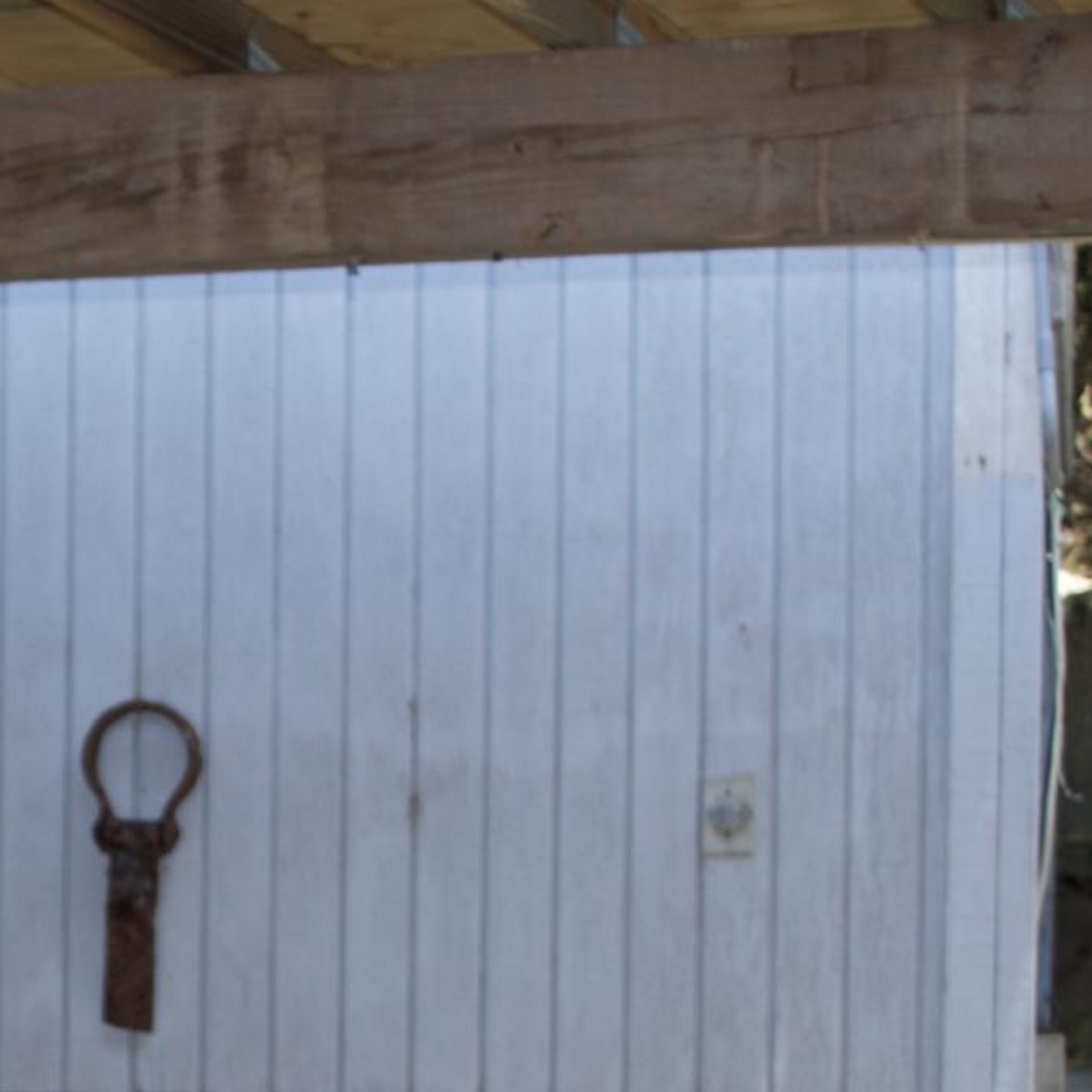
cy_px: 1181
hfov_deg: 13.9
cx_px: -162
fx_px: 4354
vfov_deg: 14.0
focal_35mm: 122
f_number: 4
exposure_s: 1/125
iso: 125
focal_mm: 22
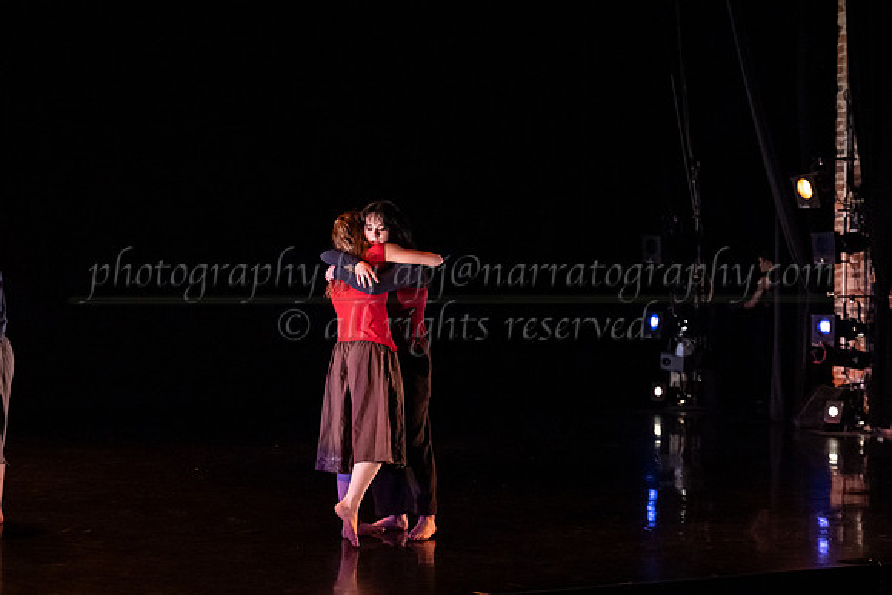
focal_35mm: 73
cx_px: 533
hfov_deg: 27.7
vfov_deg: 18.7
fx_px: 1808
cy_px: 248
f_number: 3.5
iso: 4000
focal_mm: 61
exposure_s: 1/320
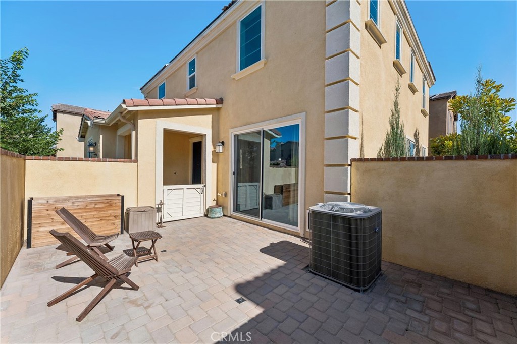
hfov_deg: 104.3
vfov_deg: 81.2
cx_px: 258
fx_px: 201
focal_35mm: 14
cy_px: 172
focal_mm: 14
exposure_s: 1/1250
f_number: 8
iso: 125
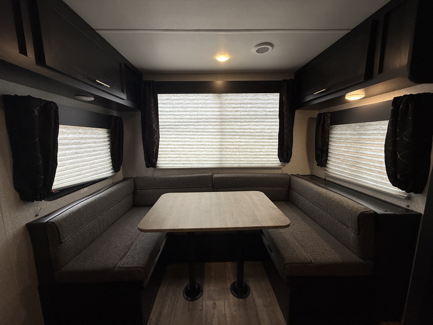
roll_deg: -0.2
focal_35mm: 14
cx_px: 216
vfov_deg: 85.7
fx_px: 175
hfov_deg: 102.1
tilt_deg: -9.1
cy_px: 162
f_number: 2.2
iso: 50
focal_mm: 2.22
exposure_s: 1/99
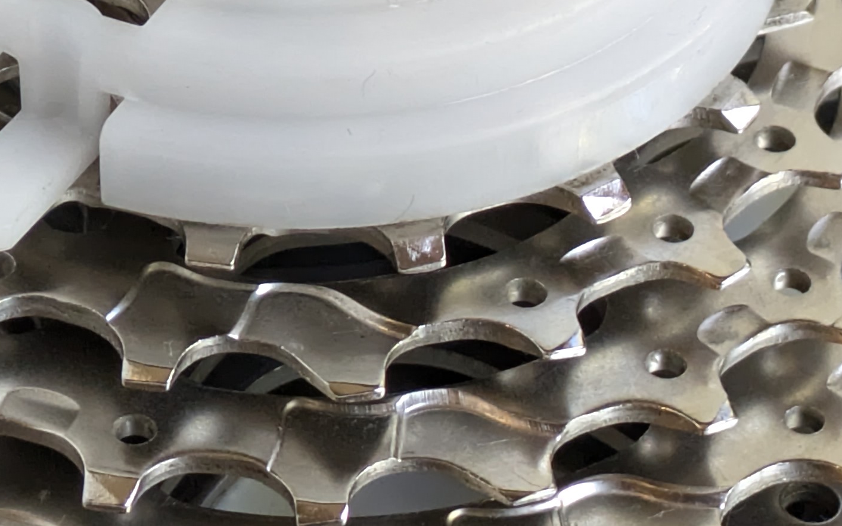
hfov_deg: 11.8
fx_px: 4061
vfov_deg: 7.4
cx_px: 278
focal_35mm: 177
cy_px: 260
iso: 527
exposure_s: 1/100
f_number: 1.89
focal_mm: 5.43
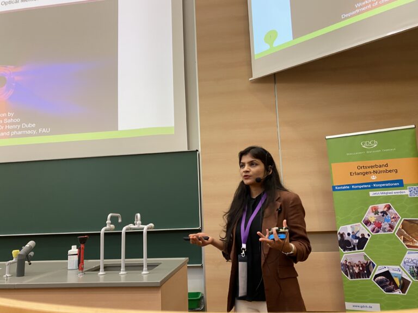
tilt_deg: +7.3
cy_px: 156
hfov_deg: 67.3
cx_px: 209
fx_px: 314
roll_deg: +2.0
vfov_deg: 53.1
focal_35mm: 26
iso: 160
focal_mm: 4.25
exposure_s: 1/50
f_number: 1.8
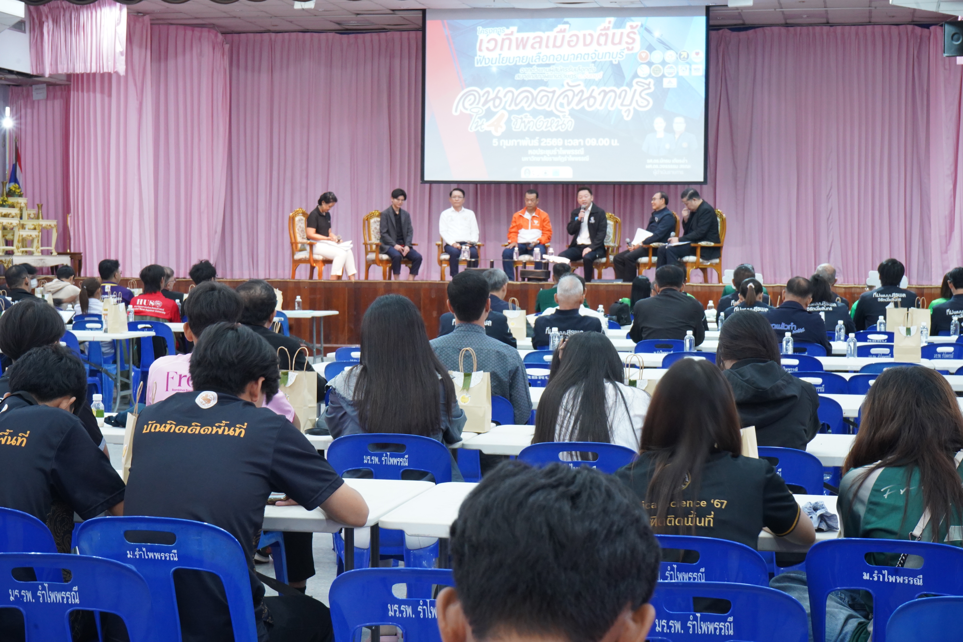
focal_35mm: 70
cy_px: 321
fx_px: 1872
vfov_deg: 19.5
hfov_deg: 28.8
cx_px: 482
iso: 4000
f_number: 14
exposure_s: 1/6
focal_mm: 70
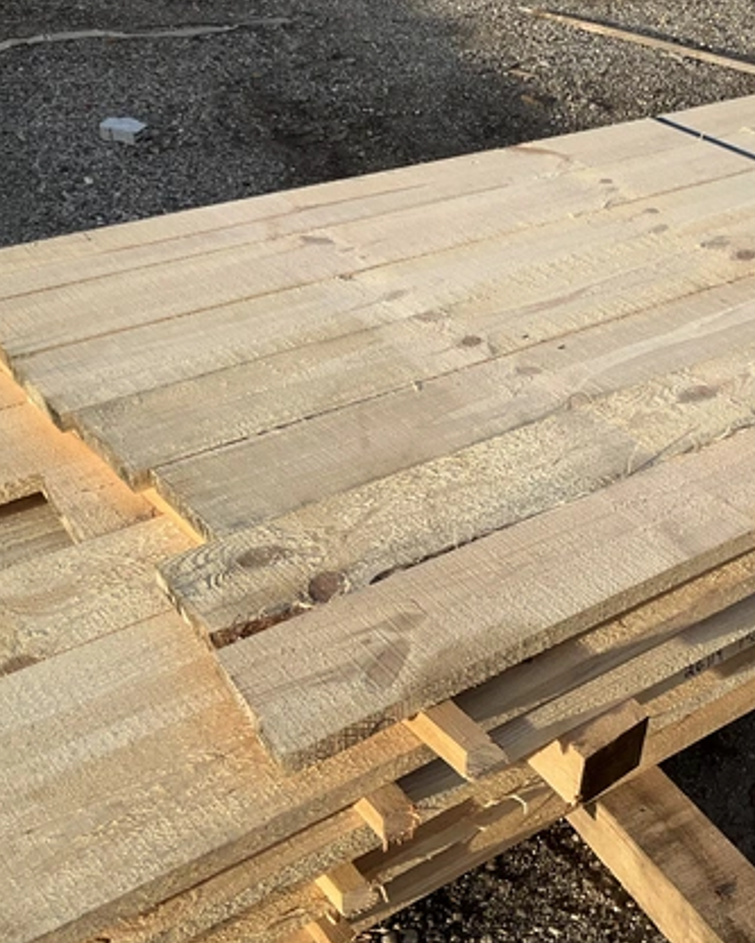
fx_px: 1424
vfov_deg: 36.6
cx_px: 680
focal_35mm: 51
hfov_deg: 28.5
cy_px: 398
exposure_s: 1/869
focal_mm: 3
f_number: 1.8
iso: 25
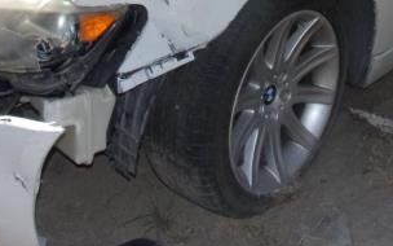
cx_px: 260
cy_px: -67
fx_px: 718
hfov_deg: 30.4
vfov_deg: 18.2
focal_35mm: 67
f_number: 3.3
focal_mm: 4.3
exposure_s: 1/1300
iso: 80
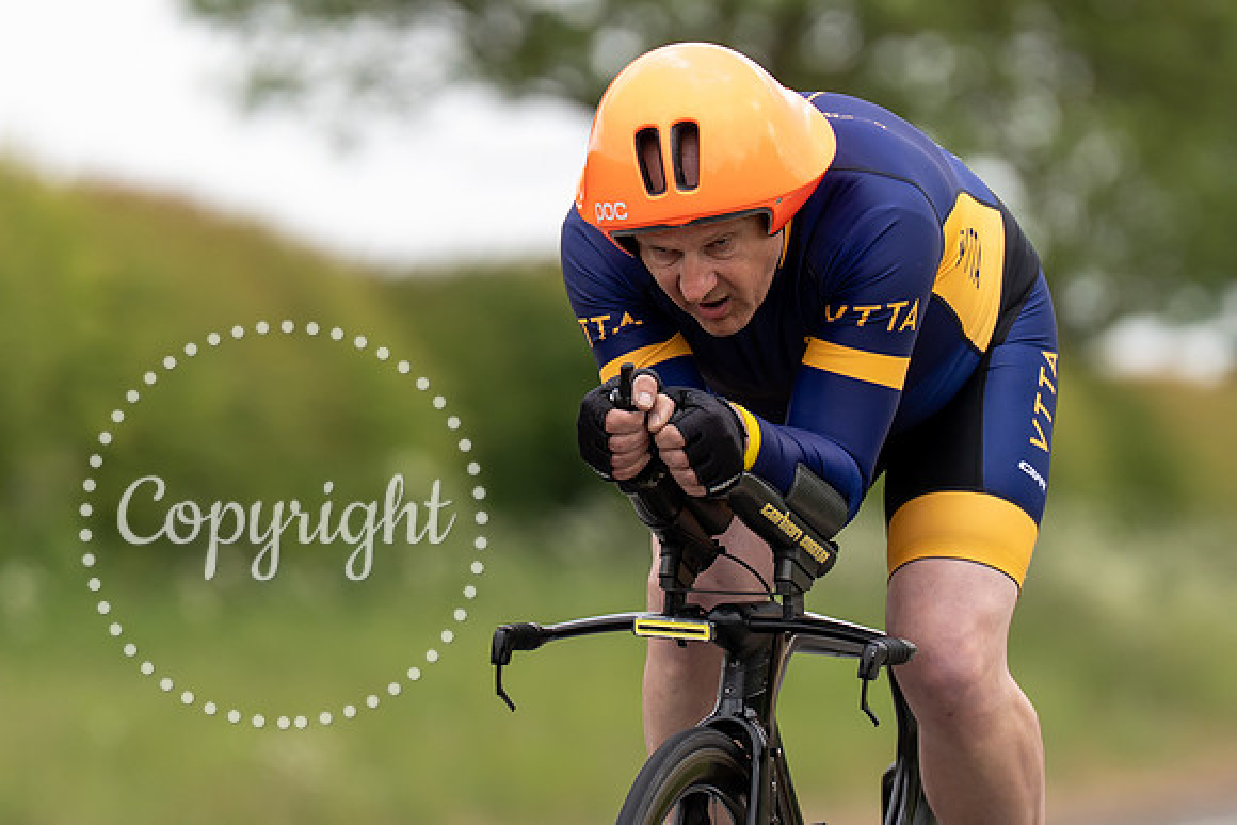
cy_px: 377
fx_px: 15213
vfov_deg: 3.1
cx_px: 678
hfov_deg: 4.7
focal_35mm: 443
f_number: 3.2
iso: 200
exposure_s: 1/1250
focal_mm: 200
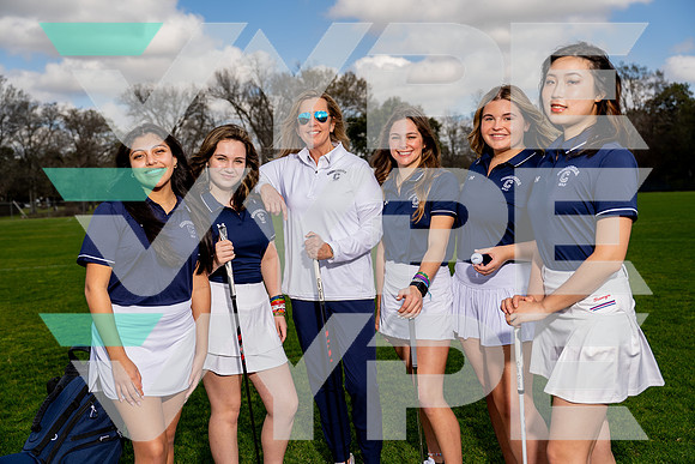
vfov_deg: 33.4
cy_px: 232
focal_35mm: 40
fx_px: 772
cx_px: 348
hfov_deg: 48.4
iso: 100
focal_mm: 40
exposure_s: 1/1000
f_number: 4
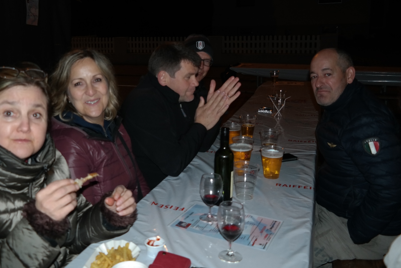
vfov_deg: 36.7
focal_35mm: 36
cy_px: 107
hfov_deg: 52.8
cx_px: 162
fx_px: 401
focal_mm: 18
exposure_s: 1/40
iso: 400
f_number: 3.5
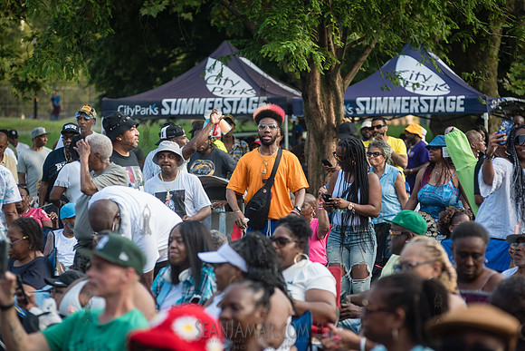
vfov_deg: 8.1
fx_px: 2480
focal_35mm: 170
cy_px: 176
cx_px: 262
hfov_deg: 12.1
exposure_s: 1/400
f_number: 4.5
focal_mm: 170
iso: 500
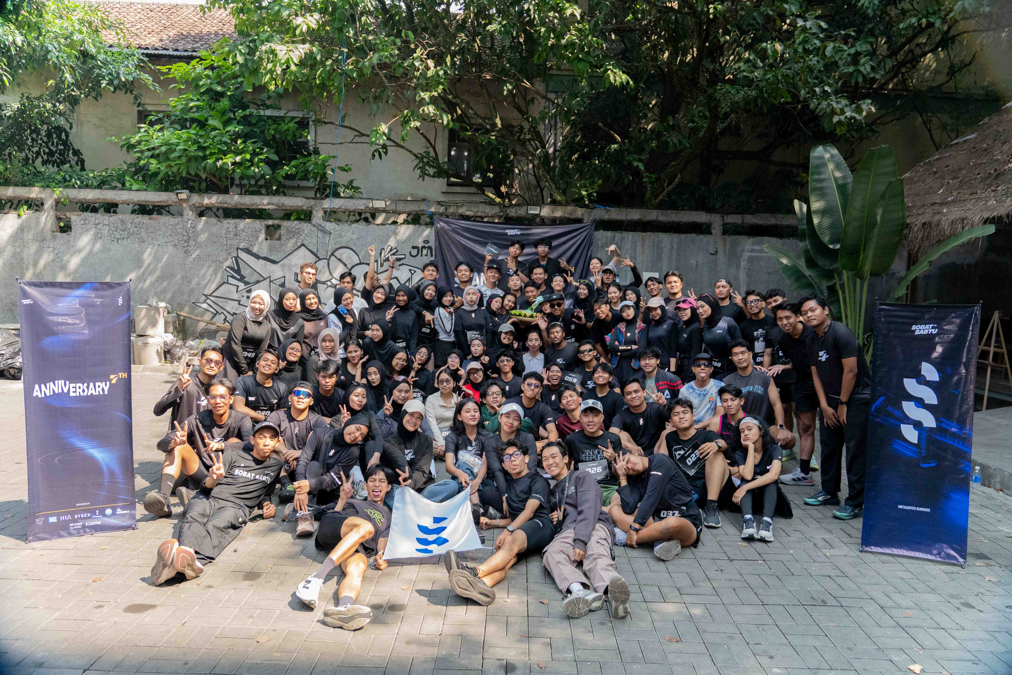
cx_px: 506
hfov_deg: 70.4
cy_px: 338
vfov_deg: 50.4
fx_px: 717
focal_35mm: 26
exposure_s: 1/160
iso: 2500
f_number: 3.2
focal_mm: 17
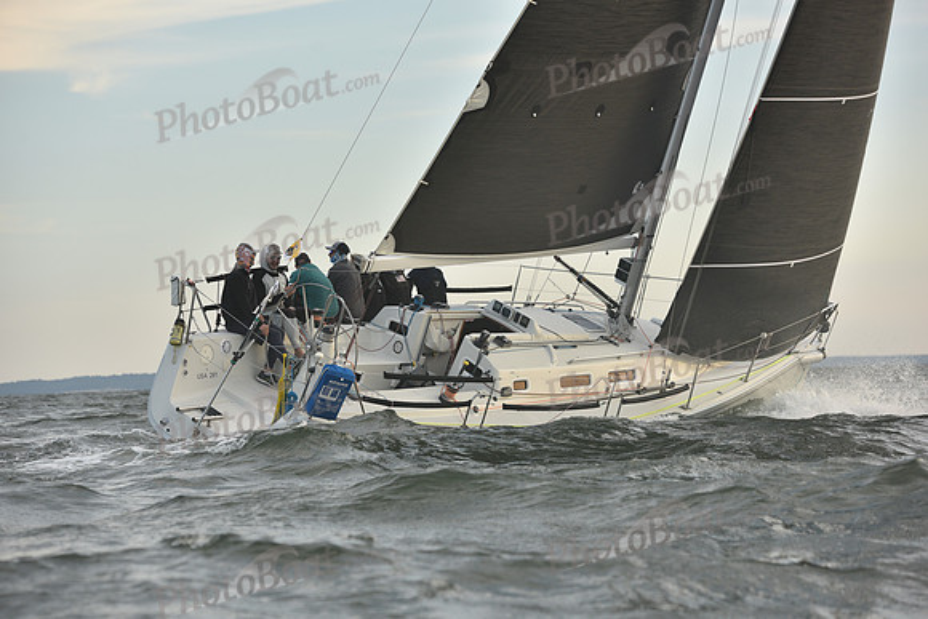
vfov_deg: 11.0
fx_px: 3223
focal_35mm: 125
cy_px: 310
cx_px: 464
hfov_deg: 16.4
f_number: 5
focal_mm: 125
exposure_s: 1/640
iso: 250
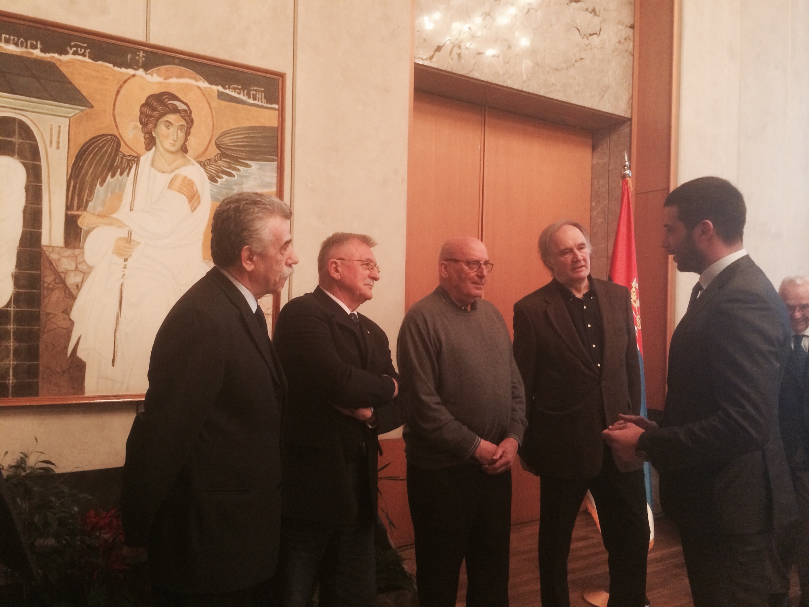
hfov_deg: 60.0
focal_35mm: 30
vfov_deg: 46.8
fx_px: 701
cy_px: 304
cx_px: 404
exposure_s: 1/30
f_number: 2.2
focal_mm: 4.12
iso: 320
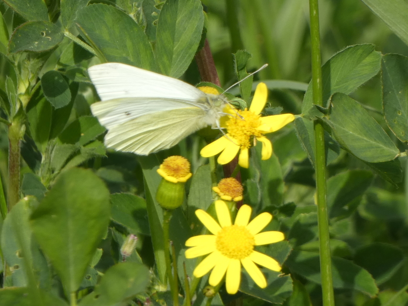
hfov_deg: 3.3
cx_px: 204
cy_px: 153
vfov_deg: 2.5
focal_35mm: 600
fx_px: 7073
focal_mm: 107.6
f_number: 5.6
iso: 80
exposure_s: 1/160
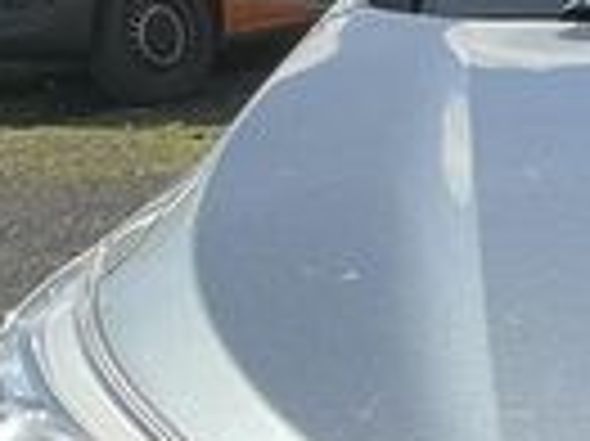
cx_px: 1135
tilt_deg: -14.6
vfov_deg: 8.5
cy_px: 662
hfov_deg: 10.7
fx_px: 2912
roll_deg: +2.9
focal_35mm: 171
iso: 25
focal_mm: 3
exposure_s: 1/855
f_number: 1.8
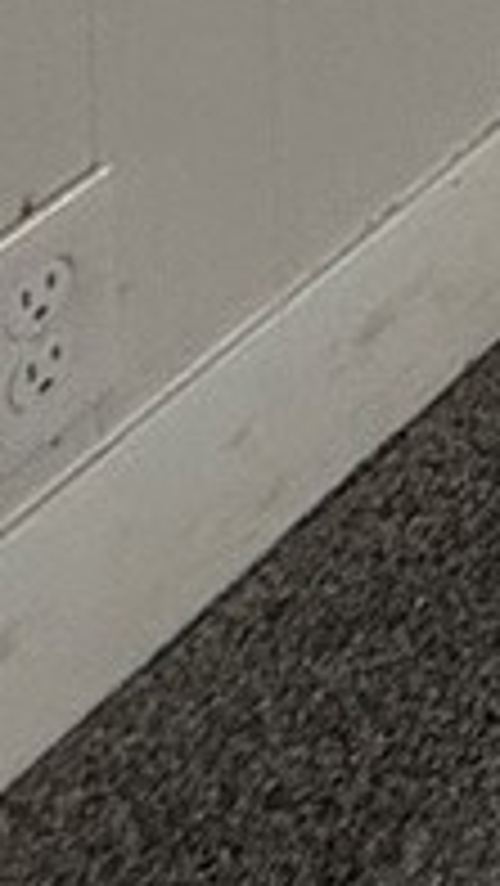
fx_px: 2919
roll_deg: +1.3
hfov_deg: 5.4
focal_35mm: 124
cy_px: -1790
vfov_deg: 11.0
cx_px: 2919
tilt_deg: -1.6
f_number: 2.2
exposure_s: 1/99
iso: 80
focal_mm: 2.22
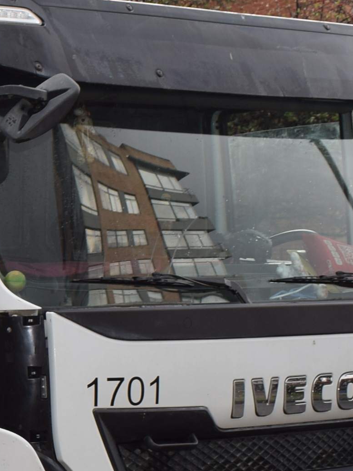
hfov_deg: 11.0
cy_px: 382
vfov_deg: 15.7
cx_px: -286
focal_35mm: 125
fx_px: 1700
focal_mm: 20
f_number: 6.3
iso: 100
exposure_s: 1/160
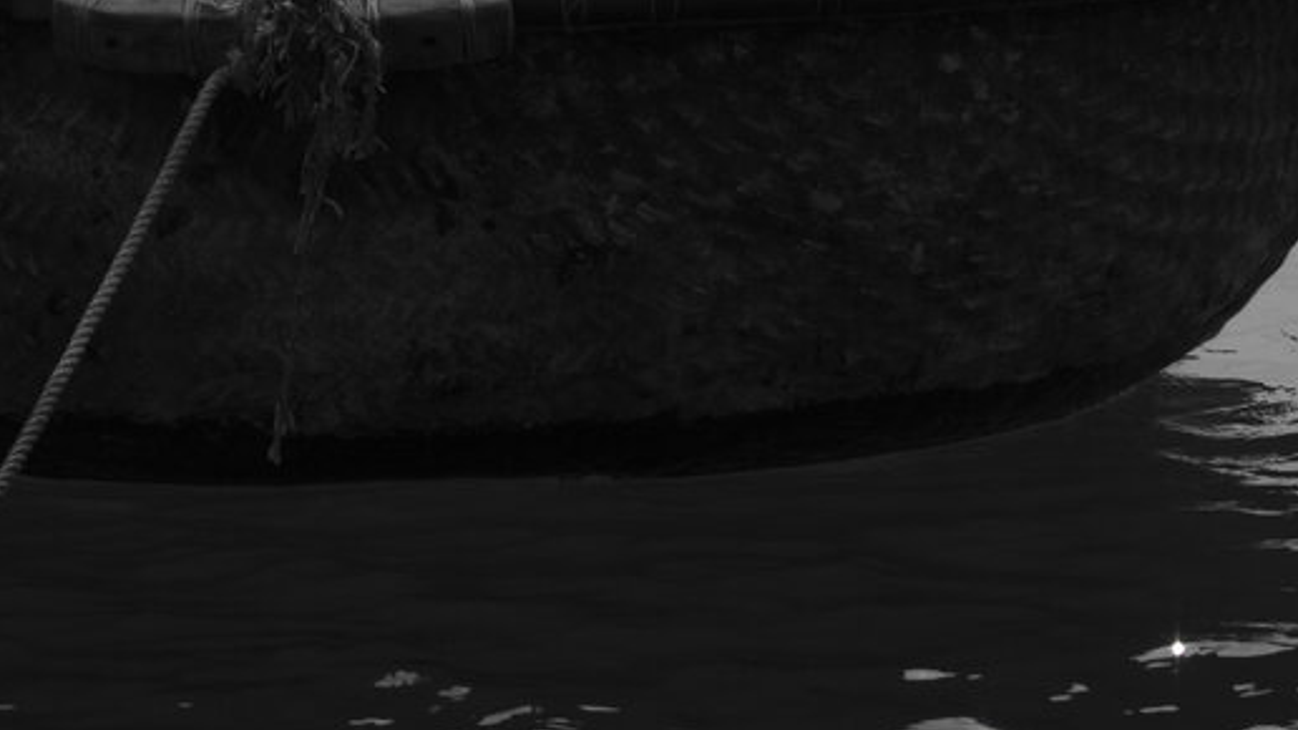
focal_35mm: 173
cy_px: -320
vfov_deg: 6.9
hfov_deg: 12.3
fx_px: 5941
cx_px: -63
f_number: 4
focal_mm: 35
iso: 100
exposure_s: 1/2000
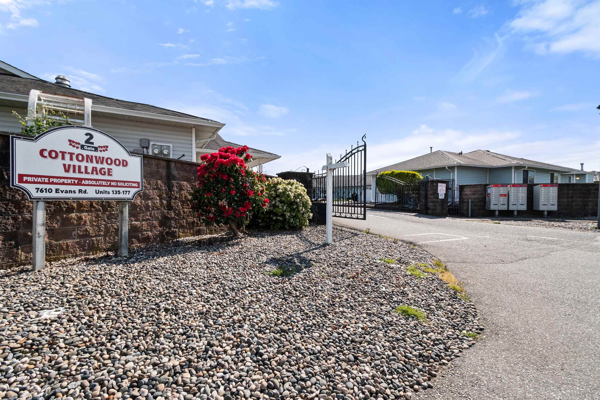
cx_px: 300
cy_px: 200
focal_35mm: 15
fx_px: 250
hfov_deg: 100.4
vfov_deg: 77.3
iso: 200
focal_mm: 10
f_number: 8
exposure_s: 1/1600
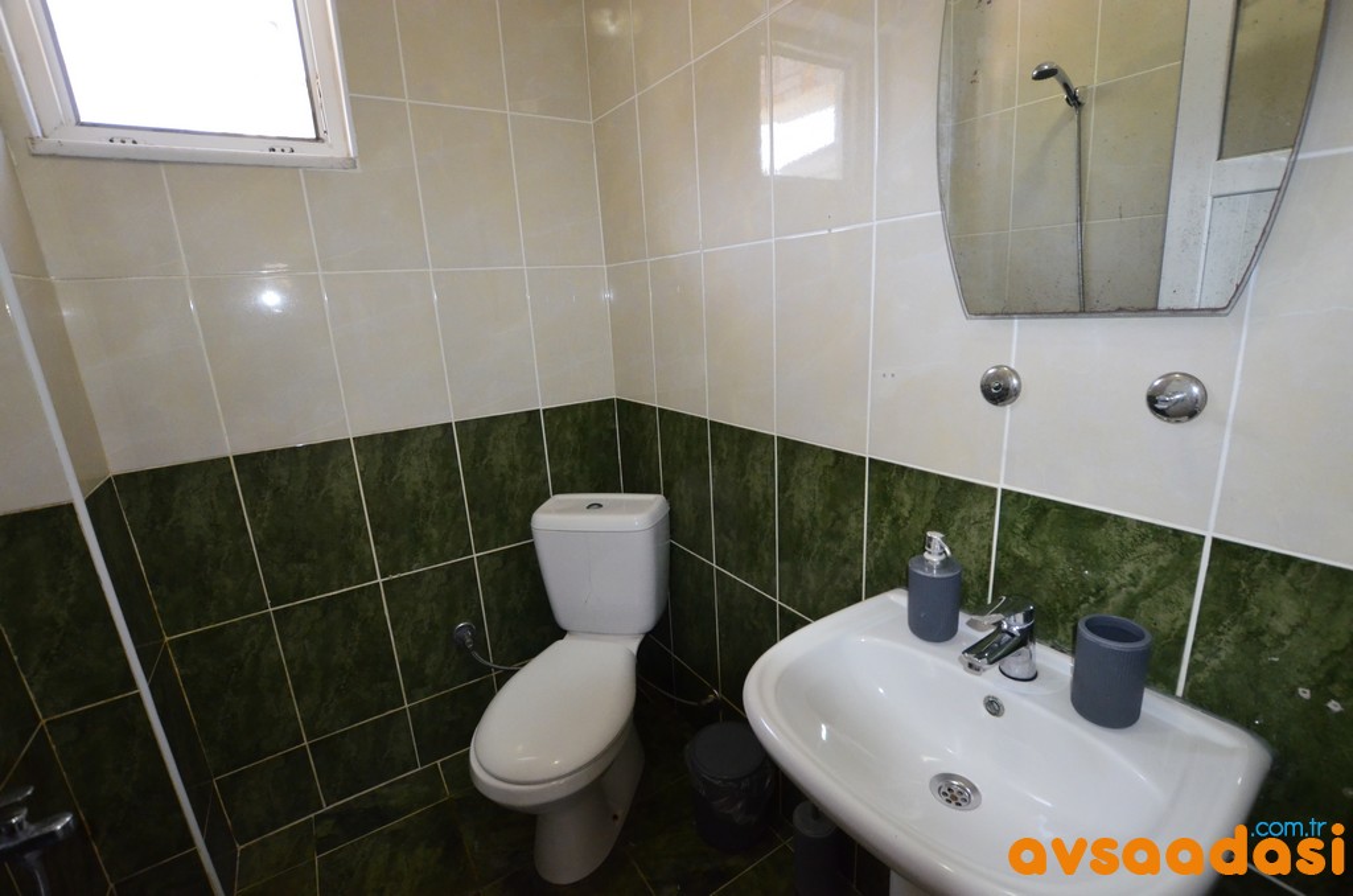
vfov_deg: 77.1
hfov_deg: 100.5
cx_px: 676
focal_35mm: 15
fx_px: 563
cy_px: 448
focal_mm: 10
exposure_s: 1/200
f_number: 5.6
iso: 2800
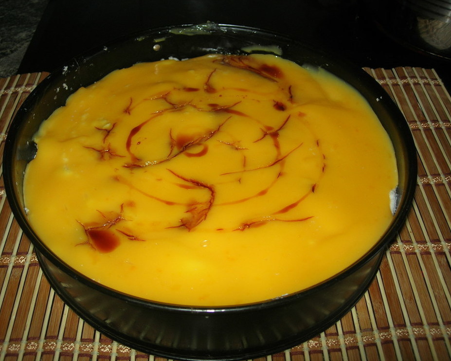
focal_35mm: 40
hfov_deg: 45.8
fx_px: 534
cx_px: 212
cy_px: 179
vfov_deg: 37.3
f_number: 2.8
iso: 64
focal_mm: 7.8
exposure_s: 1/60.1
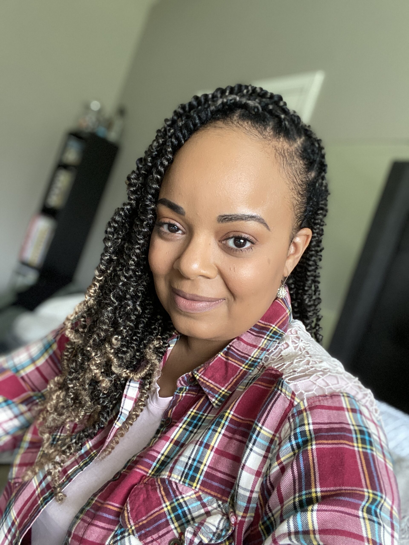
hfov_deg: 46.8
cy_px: 272
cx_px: 204
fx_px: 473
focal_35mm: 30
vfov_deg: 60.0
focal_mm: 2.71
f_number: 2.2
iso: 250
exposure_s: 1/60
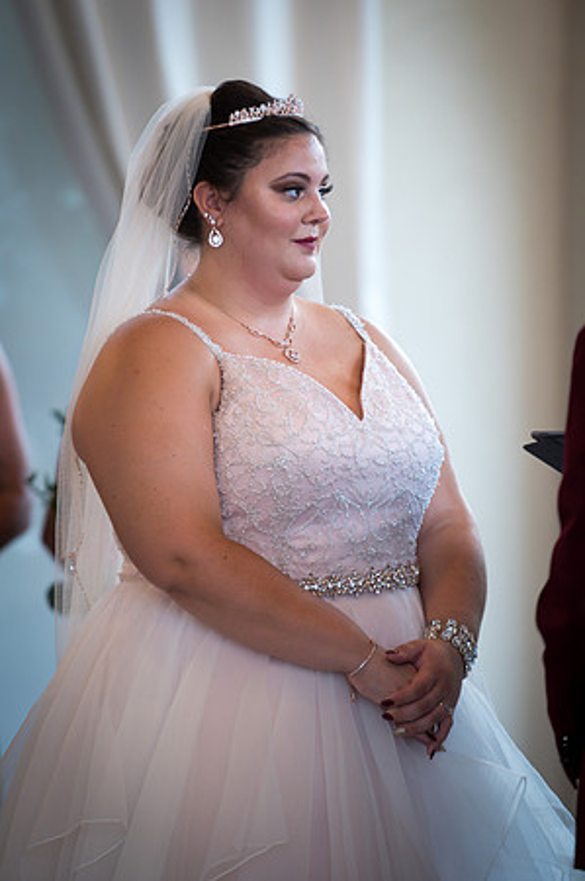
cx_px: 292
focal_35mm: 200
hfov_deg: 6.9
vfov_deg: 10.3
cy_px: 440
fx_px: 4886
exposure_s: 1/90
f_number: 2.8
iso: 1100
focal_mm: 200
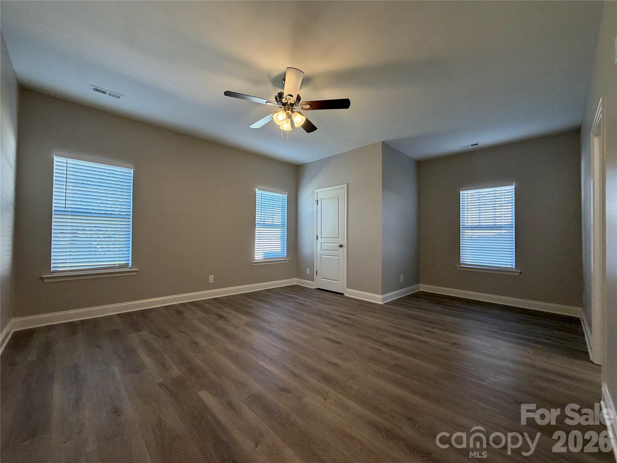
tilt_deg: +0.2
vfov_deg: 85.7
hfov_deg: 102.1
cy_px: 232
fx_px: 250
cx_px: 308
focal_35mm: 14
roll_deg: -0.7
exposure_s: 1/60
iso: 160
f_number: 2.2
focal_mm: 2.22
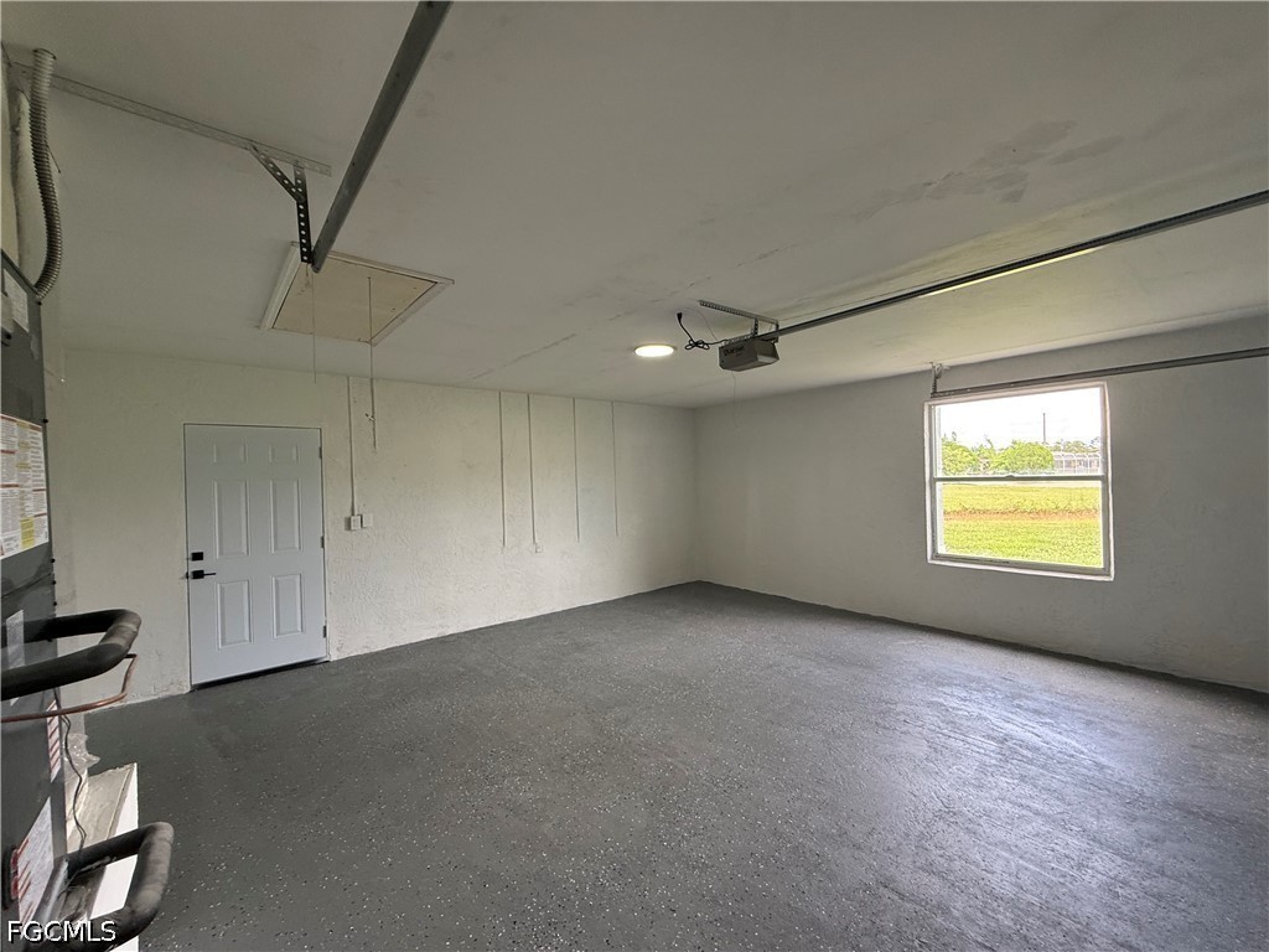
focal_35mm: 14
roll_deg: +0.7
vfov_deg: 85.7
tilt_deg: +2.6
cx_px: 634
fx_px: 513
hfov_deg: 102.1
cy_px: 476
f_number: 2.2
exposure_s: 1/99
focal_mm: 2.22
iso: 160
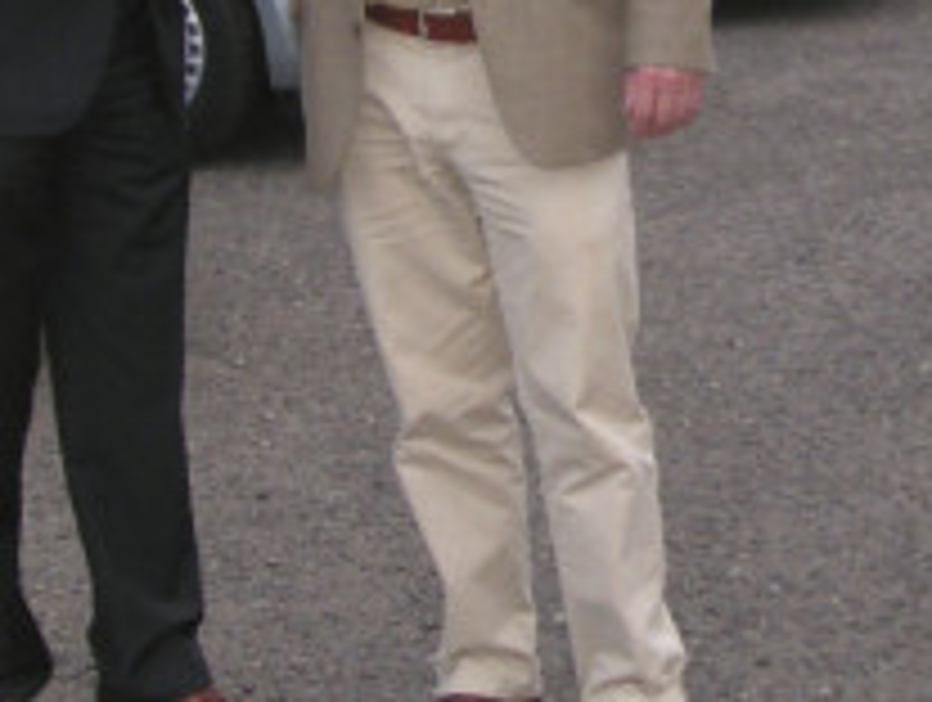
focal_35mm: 126
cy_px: -9
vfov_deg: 11.7
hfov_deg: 15.6
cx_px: 588
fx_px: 3398
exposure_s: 1/320
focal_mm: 7.6
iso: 50
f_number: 2.8
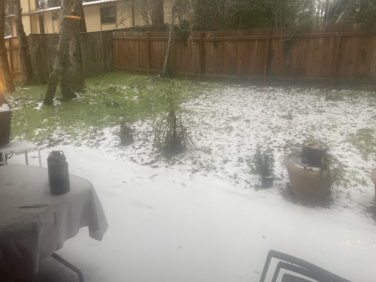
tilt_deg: -15.2
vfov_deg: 53.1
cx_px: 188
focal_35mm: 26
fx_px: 282
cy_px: 141
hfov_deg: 67.3
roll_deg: -2.5
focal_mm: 5.1
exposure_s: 1/120
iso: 100
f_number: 1.6
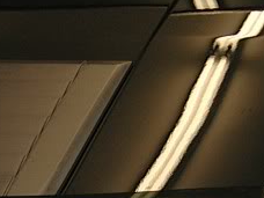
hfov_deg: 11.9
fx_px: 1251
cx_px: -13
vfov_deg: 8.7
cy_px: 353
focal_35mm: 164
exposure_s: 1/60
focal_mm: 26
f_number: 4.2
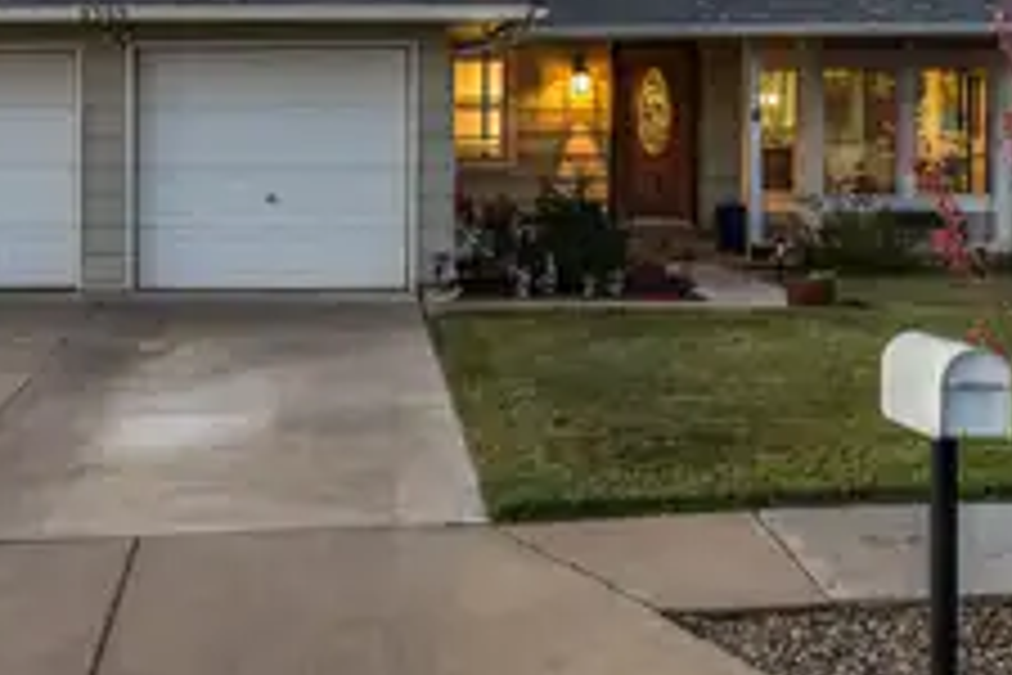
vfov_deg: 23.1
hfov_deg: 34.6
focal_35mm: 57
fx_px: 1600
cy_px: 50
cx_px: 292
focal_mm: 30.5
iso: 320
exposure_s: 1/6
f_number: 8
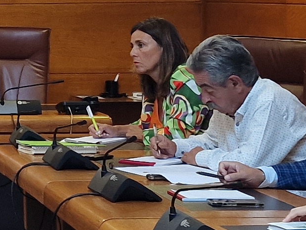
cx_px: -262
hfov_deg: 12.1
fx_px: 1317
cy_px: 7
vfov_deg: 9.9
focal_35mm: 149
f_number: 1.8
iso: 160
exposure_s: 1/100
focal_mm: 6.4
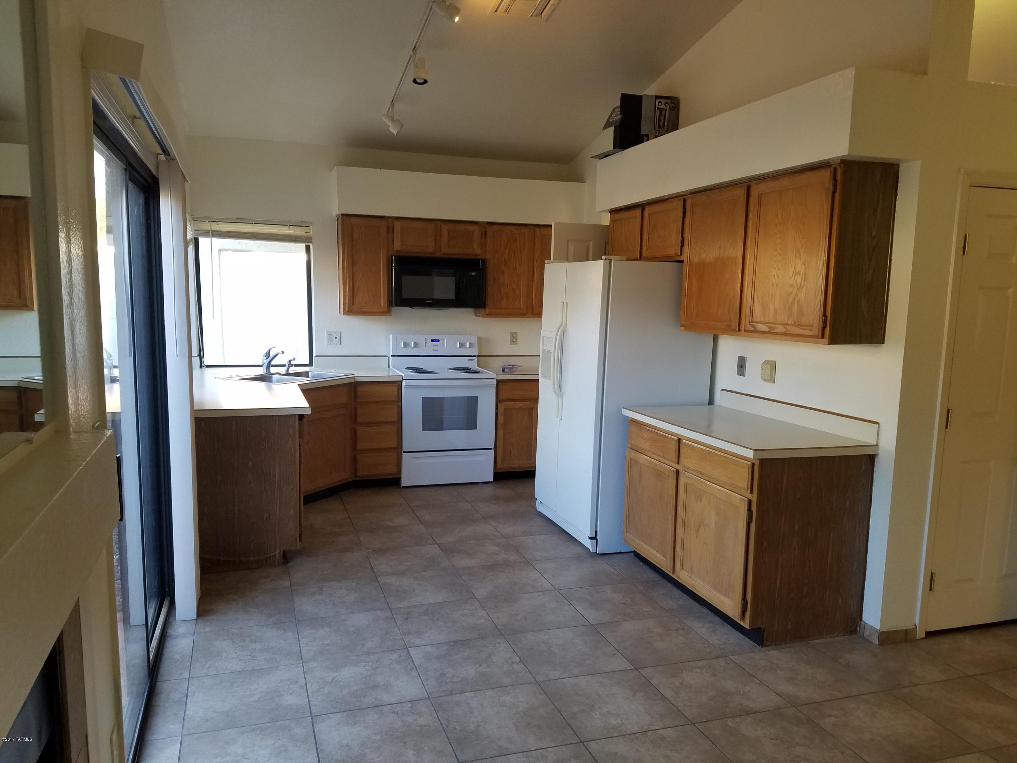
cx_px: 508
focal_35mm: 26
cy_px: 382
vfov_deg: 53.1
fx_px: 764
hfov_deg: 67.3
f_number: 1.7
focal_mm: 4.2
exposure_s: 1/60
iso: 80
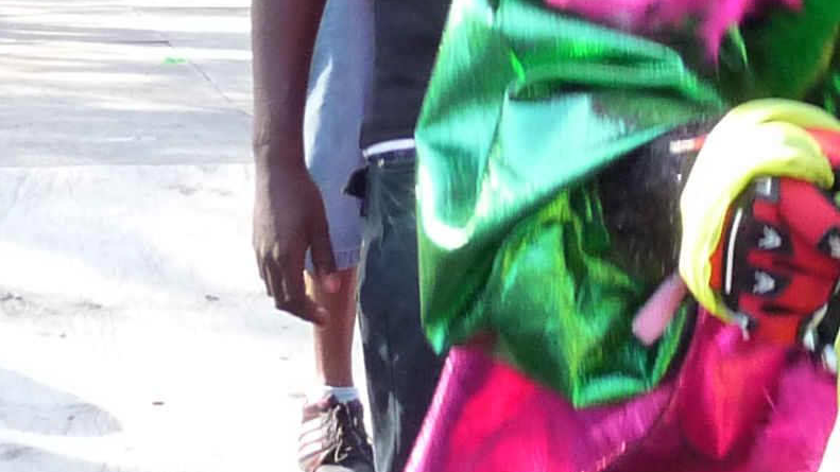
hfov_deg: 14.7
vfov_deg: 8.2
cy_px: -496
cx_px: 1044
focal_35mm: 141
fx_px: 3141
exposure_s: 1/200
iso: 320
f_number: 3.2
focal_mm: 4.9
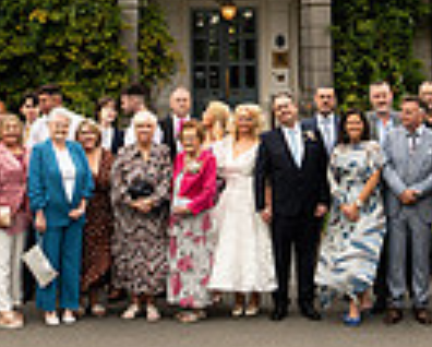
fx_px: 1268
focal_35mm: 99
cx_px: 206
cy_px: -70
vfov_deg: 15.0
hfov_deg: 19.3
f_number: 5.6
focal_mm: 24
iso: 125
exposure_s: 1/200
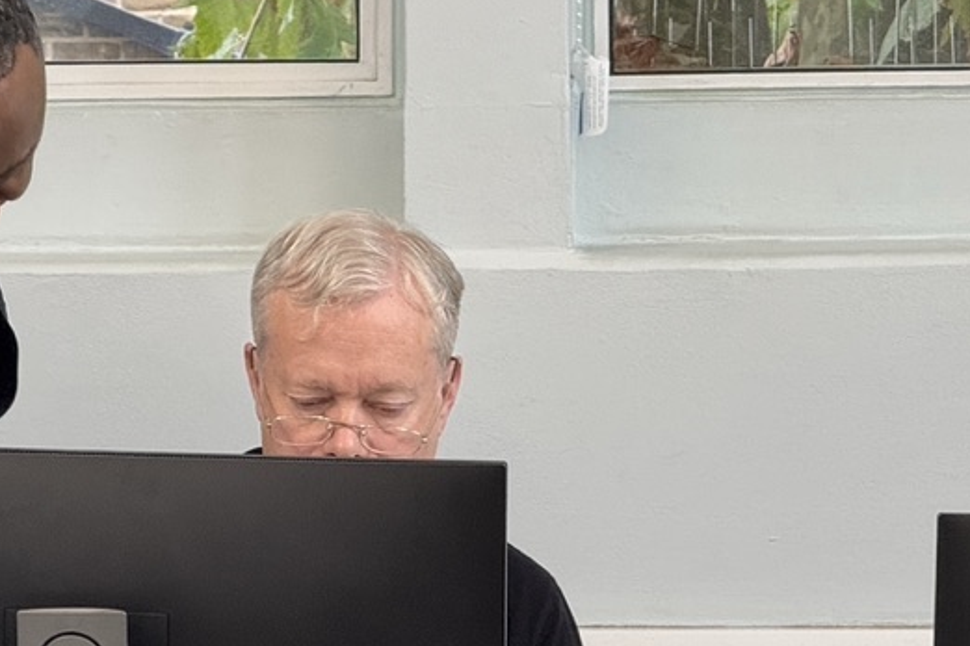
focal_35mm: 245
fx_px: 6601
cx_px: 30
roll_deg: +0.7
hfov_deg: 8.4
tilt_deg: -4.1
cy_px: 453
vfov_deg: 5.6
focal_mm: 15.66
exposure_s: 1/50
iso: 250
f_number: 2.8
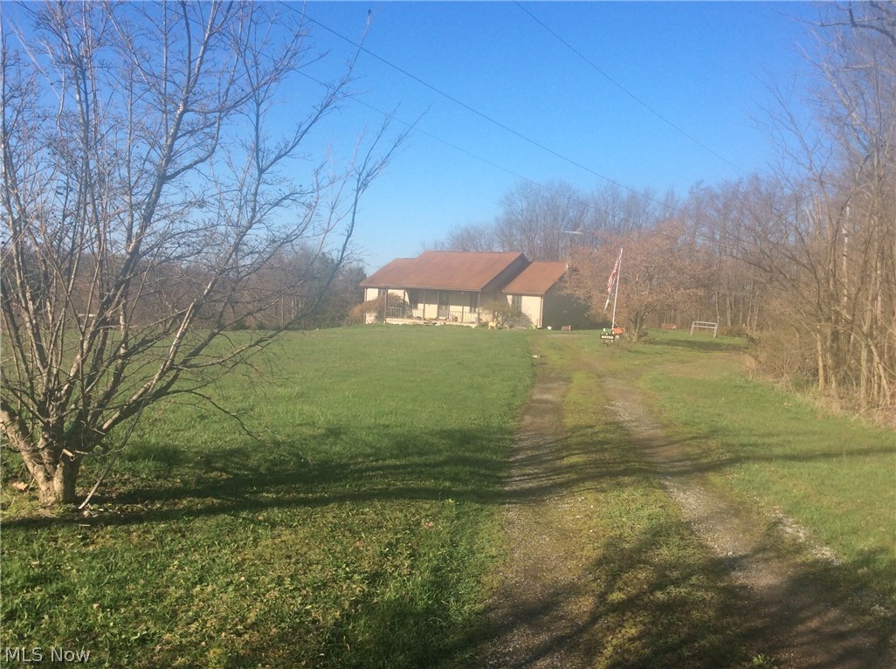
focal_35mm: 32
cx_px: 448
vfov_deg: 44.0
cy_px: 334
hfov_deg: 56.9
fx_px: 827
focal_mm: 3.3
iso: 32
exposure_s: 1/853
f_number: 2.4
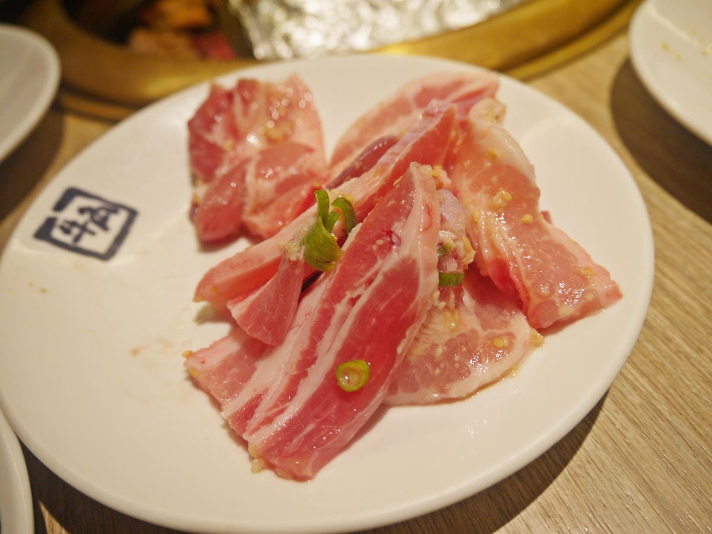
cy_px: 267
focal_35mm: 28
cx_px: 356
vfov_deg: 49.7
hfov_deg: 63.4
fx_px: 576
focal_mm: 14
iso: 160
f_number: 3.5
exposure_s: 1/60
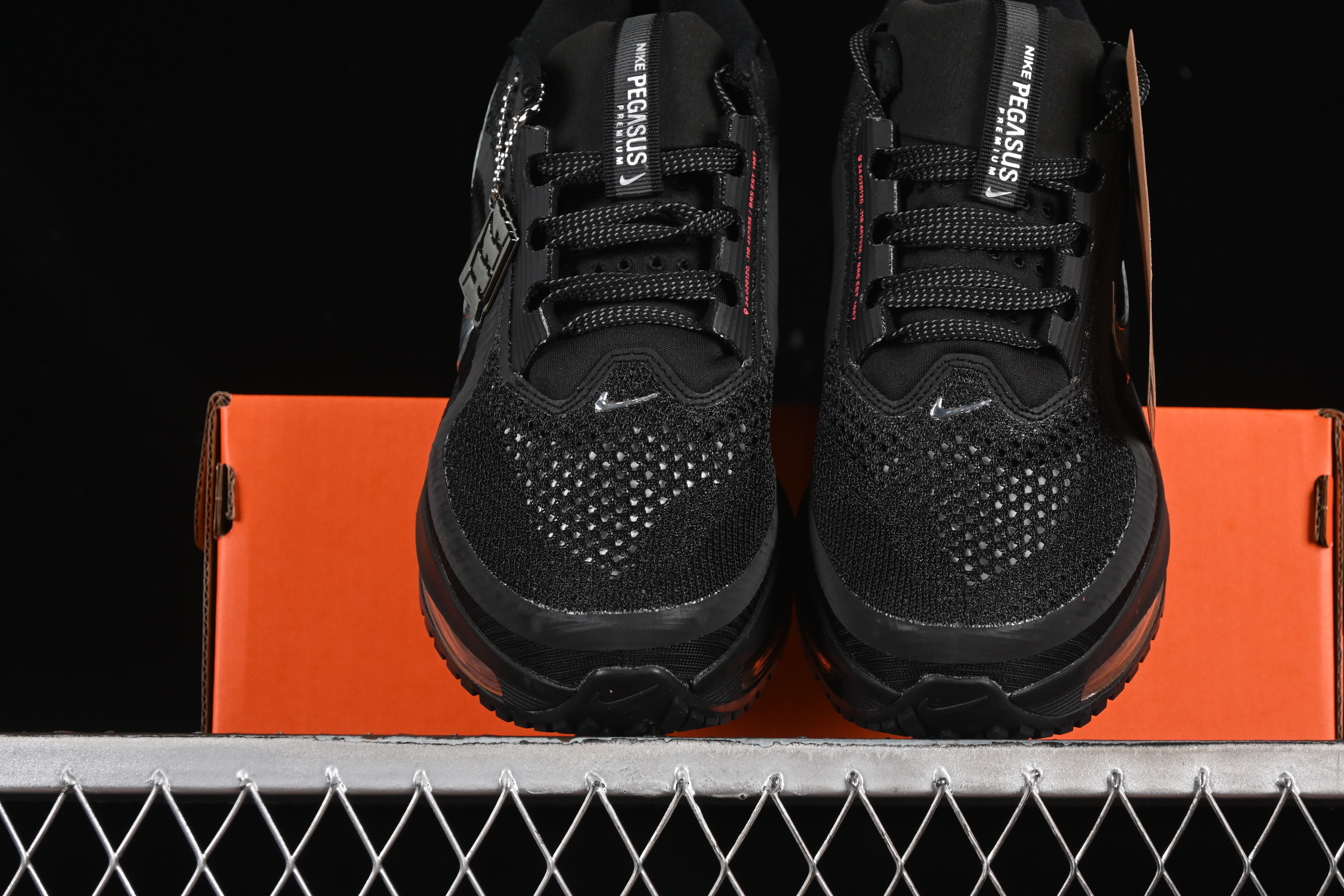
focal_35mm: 88
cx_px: 770
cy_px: 407
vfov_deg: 15.5
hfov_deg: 23.1
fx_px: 3285
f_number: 6.3
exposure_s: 1/50
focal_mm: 50
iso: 160
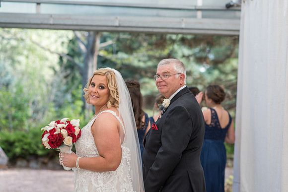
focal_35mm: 85
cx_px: 144
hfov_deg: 23.9
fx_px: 680
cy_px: 96
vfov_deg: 16.1
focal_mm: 85
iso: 100
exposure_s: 1/250
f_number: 2.8
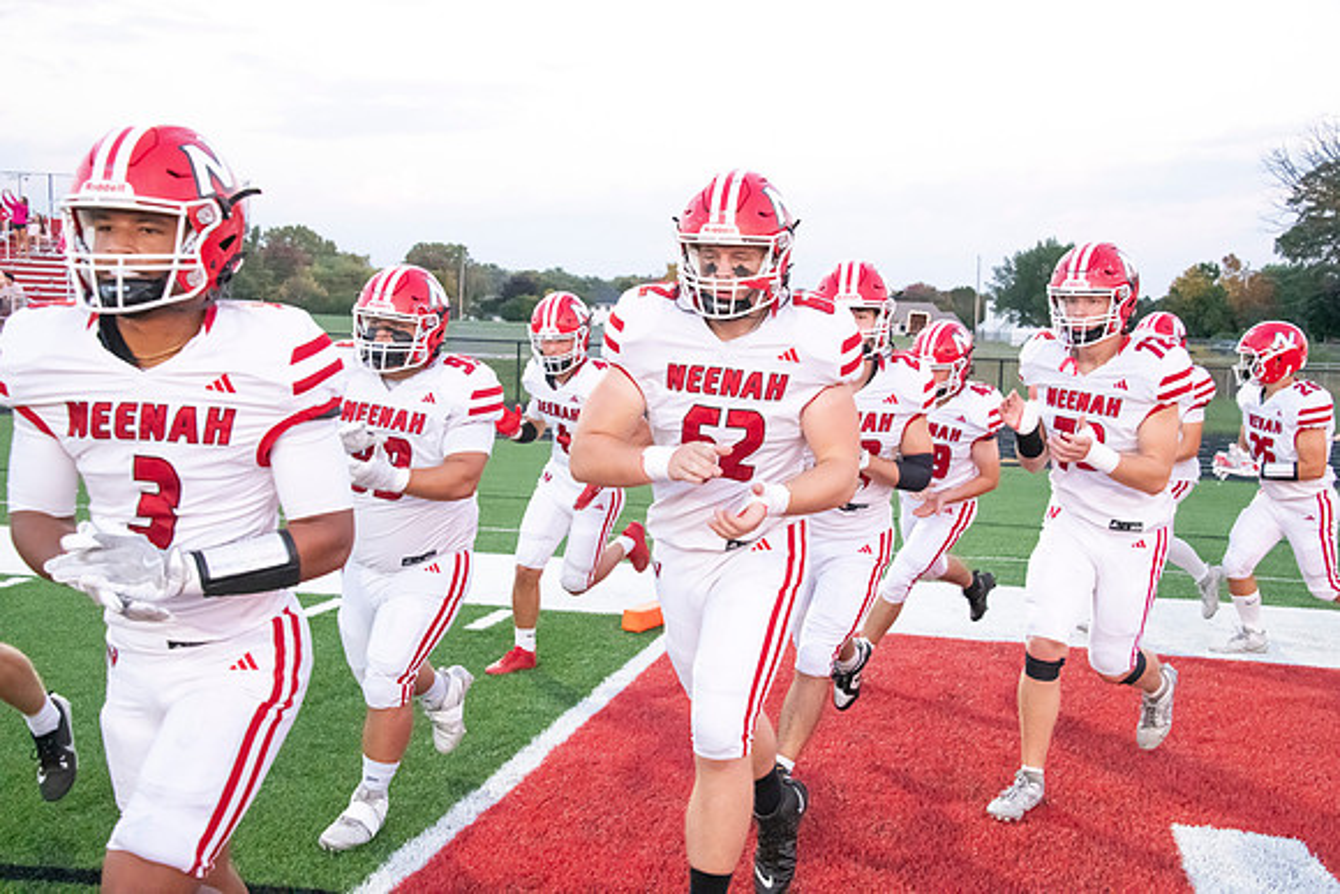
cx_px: 670
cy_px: 447
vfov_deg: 29.9
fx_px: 1675
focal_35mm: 45
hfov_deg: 43.6
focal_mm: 45
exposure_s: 1/640
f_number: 7.1
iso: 10000
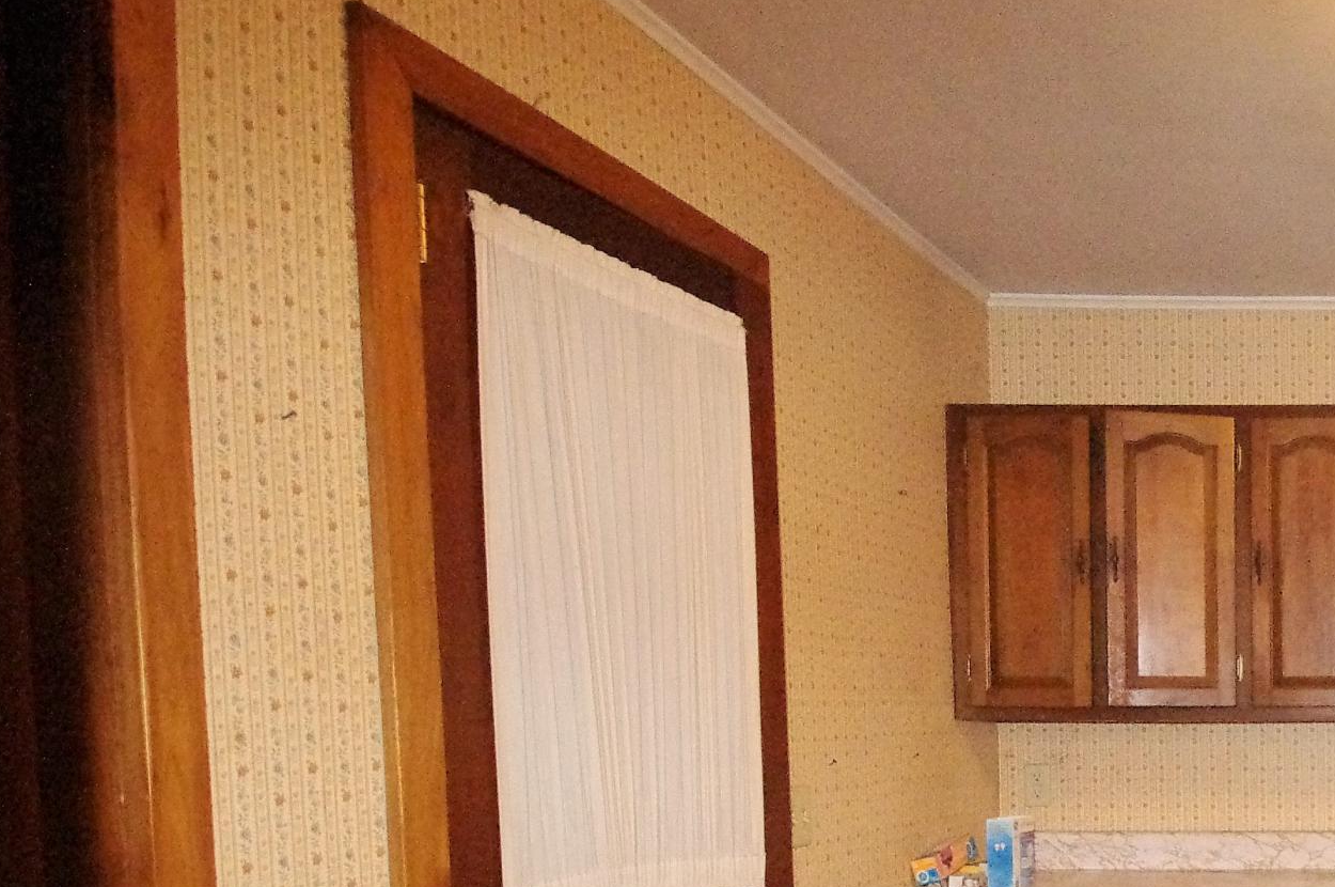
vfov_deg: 34.8
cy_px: 785
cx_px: 1492
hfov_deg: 41.5
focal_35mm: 36
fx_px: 1333
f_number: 5
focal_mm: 10
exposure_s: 1/125
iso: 6400
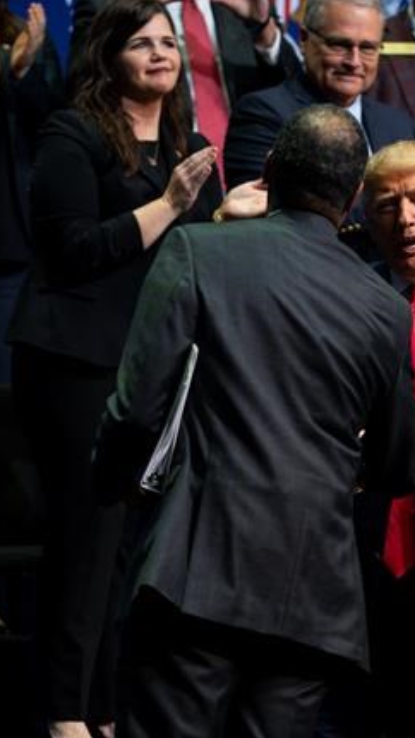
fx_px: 5417
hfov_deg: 4.4
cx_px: 346
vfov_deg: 7.8
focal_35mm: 277
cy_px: 370
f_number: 4
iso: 2000
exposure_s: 1/500
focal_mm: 175
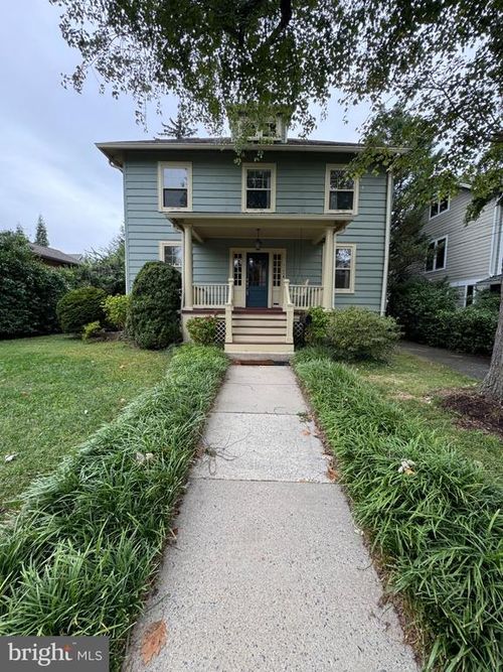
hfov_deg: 85.7
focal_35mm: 14
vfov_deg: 102.1
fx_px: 271
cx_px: 252
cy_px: 336
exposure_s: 1/101
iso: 40
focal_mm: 2.22
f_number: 2.2
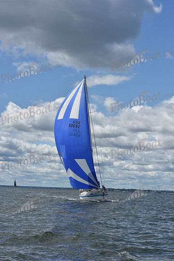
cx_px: 87
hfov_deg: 19.5
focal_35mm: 70
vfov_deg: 28.8
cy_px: 130
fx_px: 507
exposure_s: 1/800
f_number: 11
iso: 250
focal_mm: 70
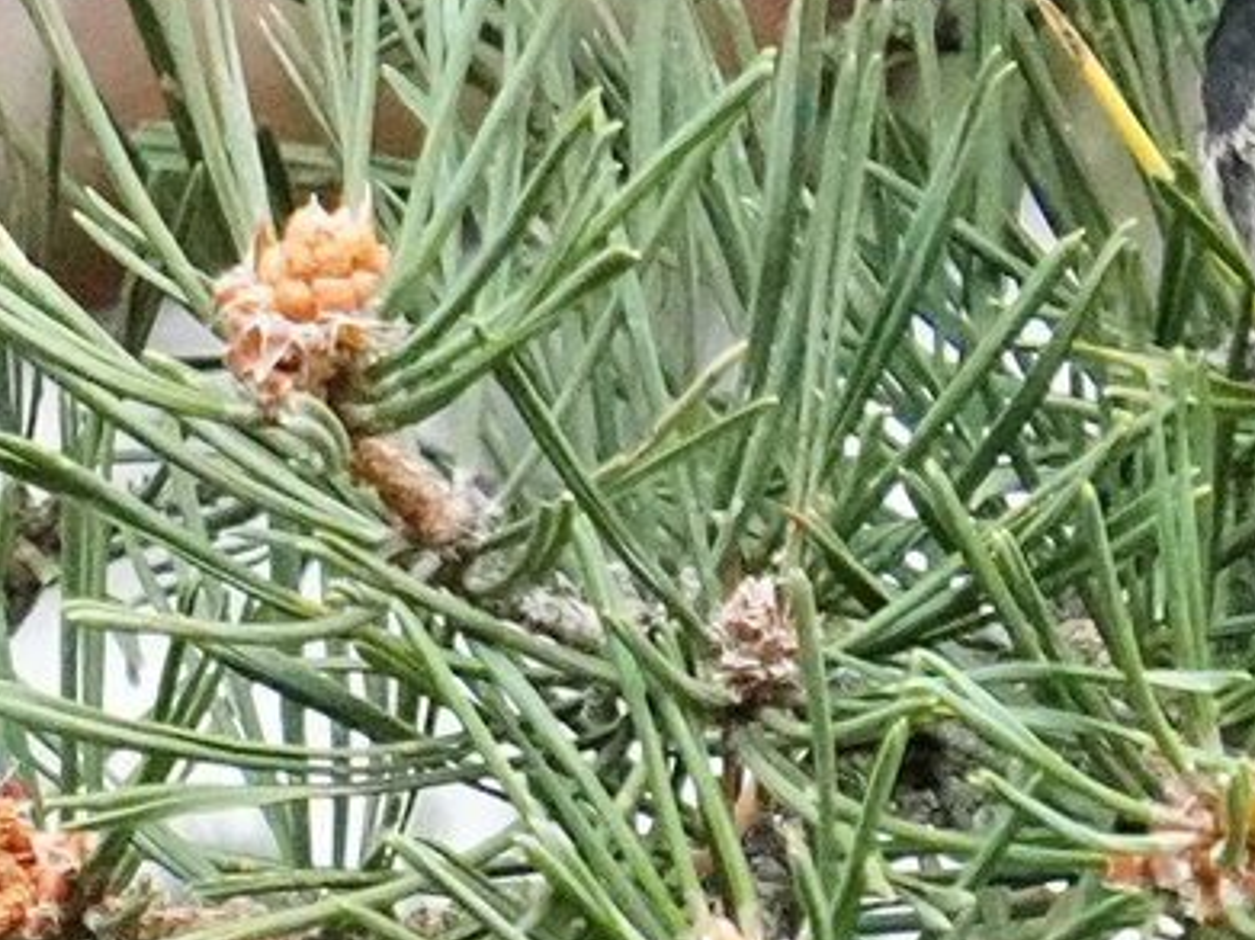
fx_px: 48132
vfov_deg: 1.1
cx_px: 1181
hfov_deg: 1.5
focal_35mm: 1328
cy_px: 196
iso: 8000
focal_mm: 600
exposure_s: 1/2000
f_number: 7.1
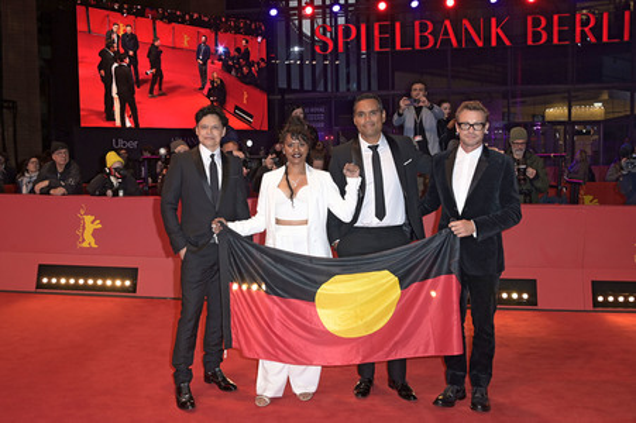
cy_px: 212
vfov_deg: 41.1
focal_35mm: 32
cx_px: 318
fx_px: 565
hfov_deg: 58.8
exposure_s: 1/250
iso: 1250
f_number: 6.3
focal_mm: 32
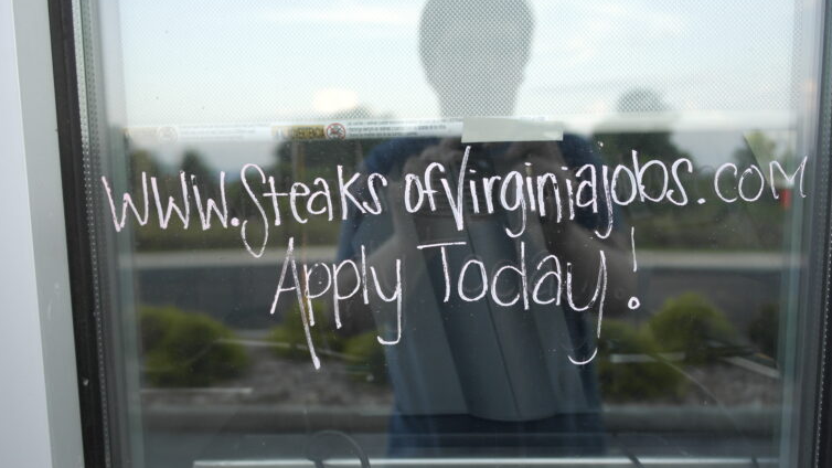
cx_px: 416
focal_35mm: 32
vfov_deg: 36.6
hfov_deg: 61.0
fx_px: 706
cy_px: 277
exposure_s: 1/80
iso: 200
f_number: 3.5
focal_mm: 20
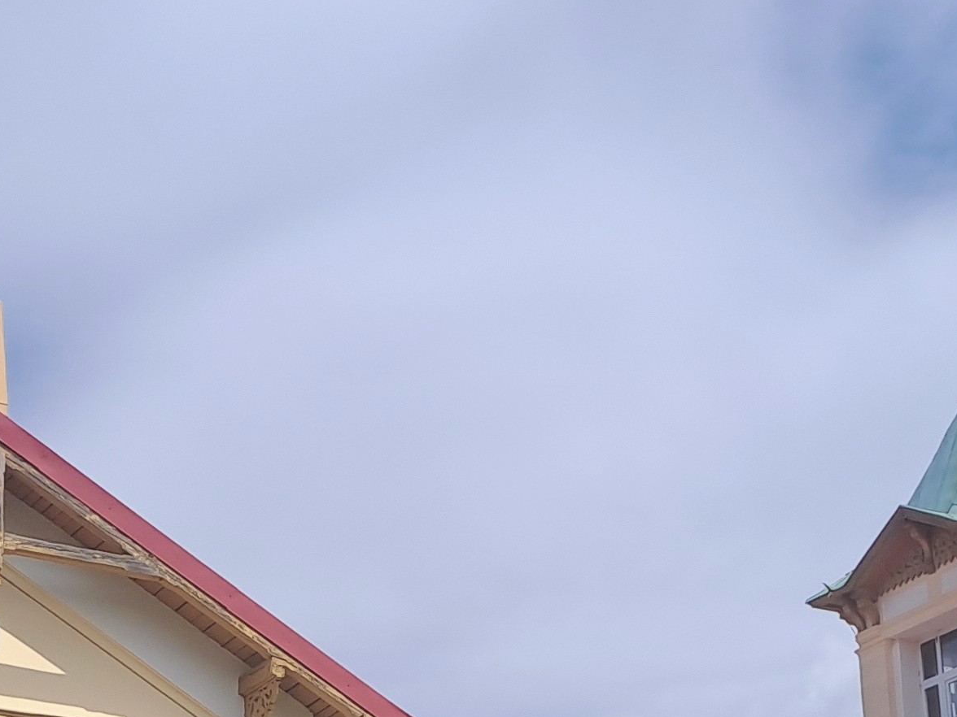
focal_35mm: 85
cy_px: 1004
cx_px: 317
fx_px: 2350
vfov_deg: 16.2
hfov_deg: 22.9
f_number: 1.8
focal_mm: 4.65
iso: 32
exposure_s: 1/2237
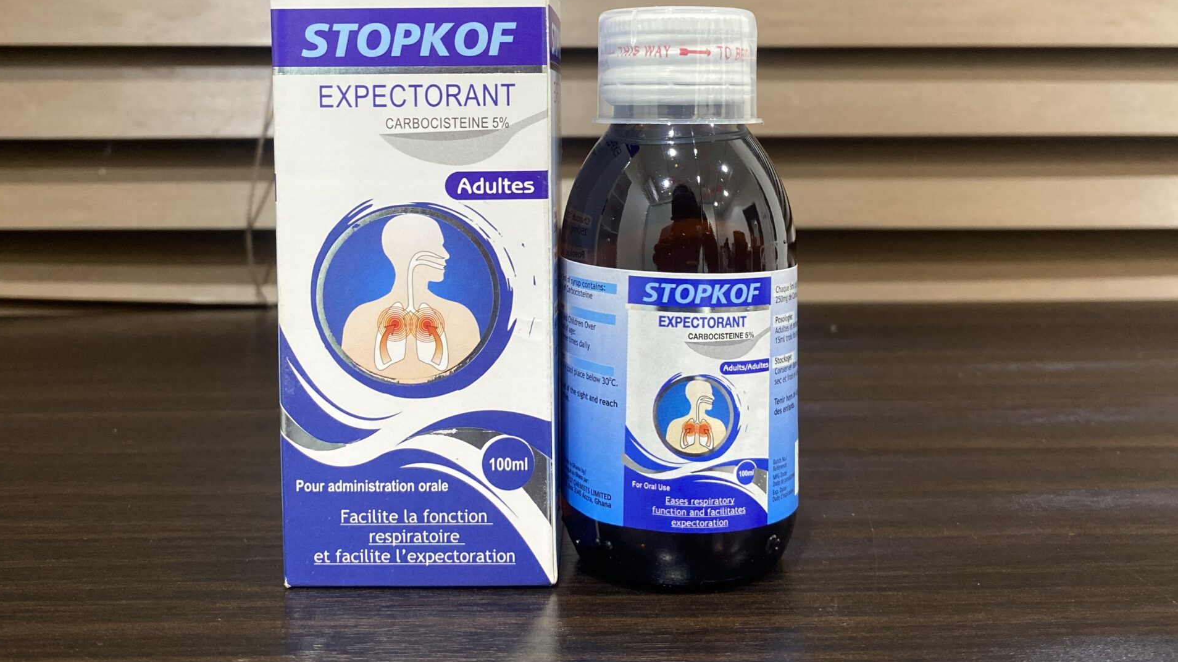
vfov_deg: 30.6
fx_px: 1187
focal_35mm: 38
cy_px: 151
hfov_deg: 52.8
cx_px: 587
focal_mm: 4.25
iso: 160
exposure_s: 1/50
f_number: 1.8
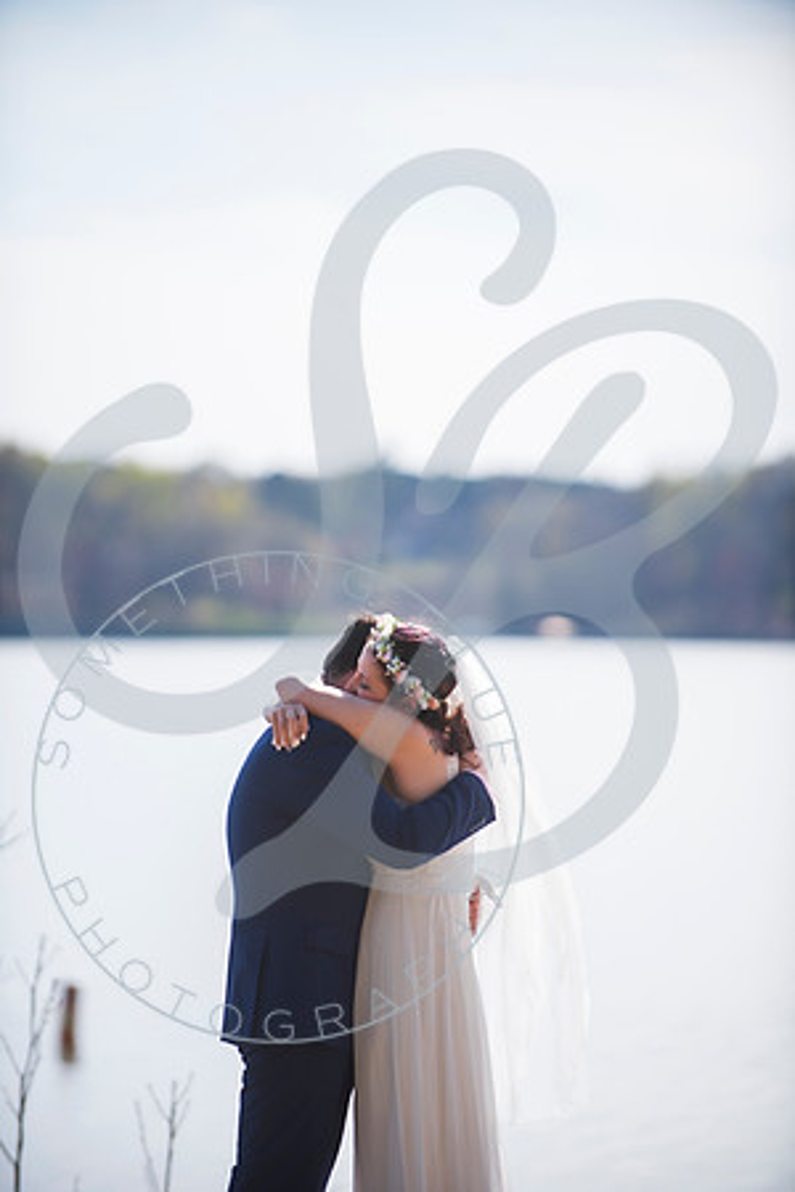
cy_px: 596
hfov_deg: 6.9
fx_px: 6624
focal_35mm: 200
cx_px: 398
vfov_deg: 10.3
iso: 100
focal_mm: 200
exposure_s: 1/800
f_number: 2.8
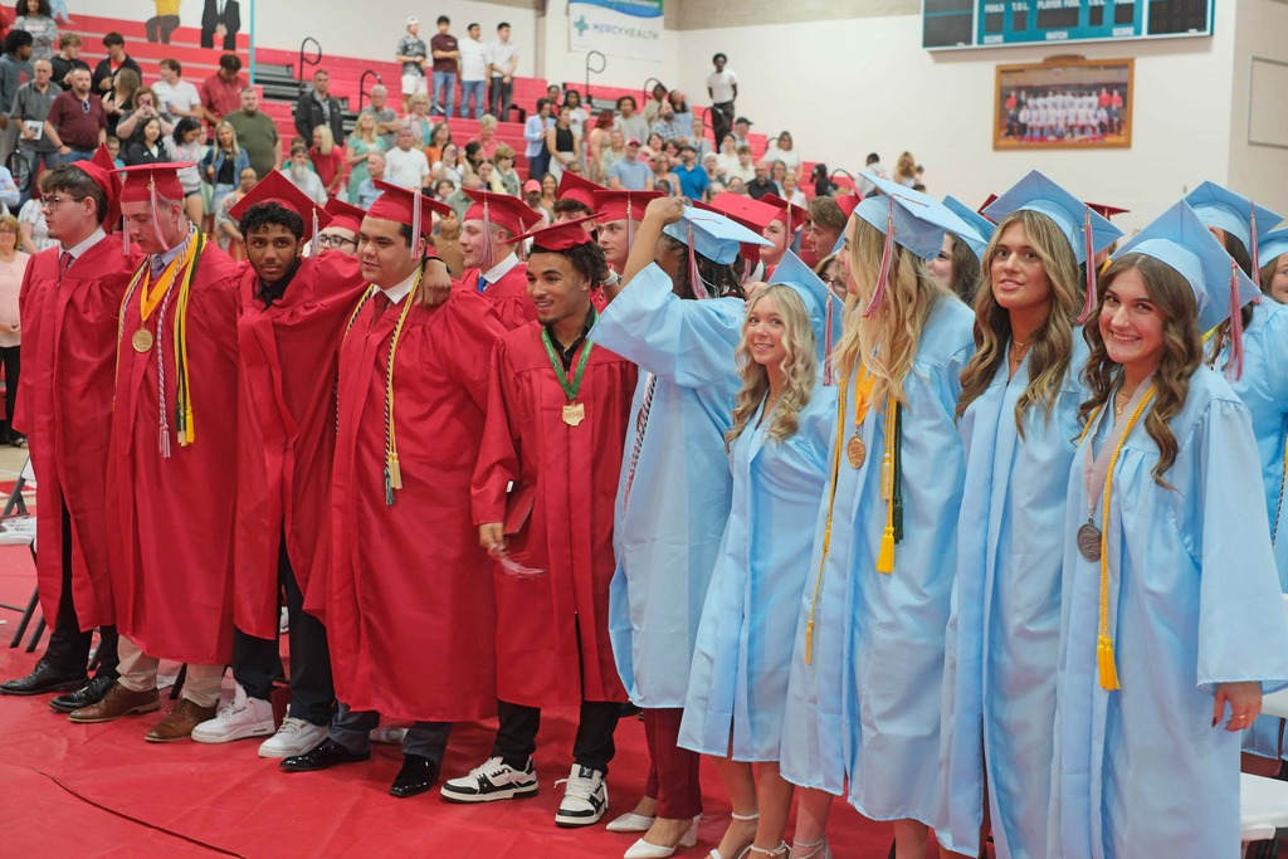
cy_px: 430
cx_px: 644
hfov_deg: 37.5
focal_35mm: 53
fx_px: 1896
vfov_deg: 25.5
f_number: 3.6
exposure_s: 1/60
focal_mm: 35
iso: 1000
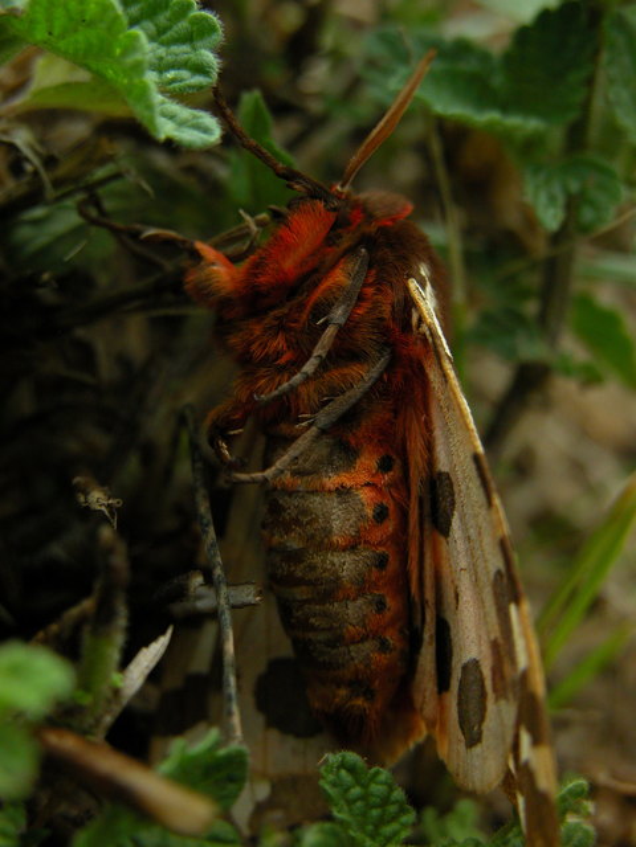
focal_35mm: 83
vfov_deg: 23.6
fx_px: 2033
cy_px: 424
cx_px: 318
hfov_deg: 17.8
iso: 200
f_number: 4.9
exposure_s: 1/125
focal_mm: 21
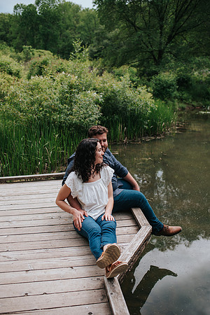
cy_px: 158
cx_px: 105
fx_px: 306
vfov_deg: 54.4
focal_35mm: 35
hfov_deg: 37.9
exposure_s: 1/640
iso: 100
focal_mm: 35
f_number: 3.2
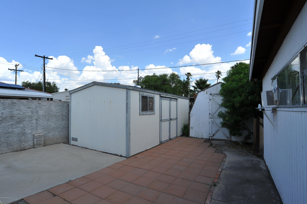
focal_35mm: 18
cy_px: 102
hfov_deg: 90.0
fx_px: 153
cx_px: 154
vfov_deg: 67.3
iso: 320
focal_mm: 18
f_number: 13
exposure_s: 1/250
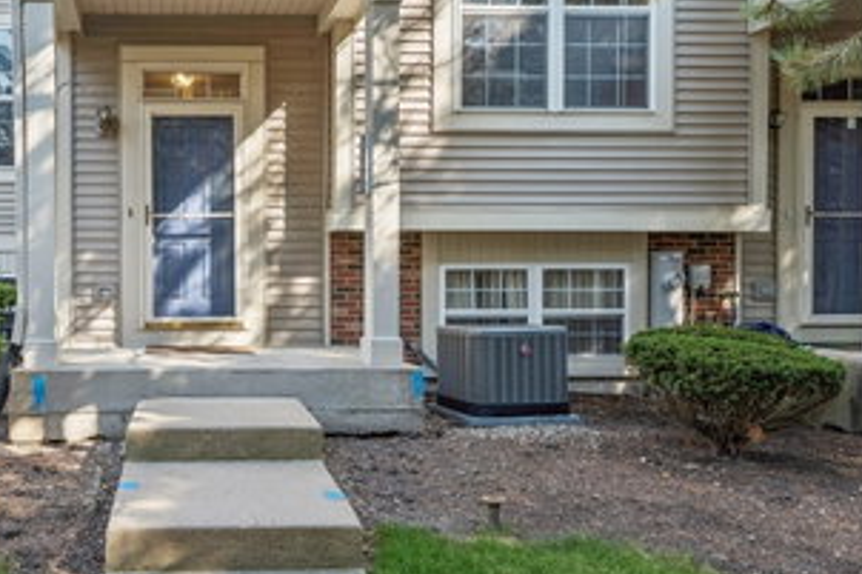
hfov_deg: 62.6
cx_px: 191
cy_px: 311
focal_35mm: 27
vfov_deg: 47.8
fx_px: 646
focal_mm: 17
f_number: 8
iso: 200
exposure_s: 1/250
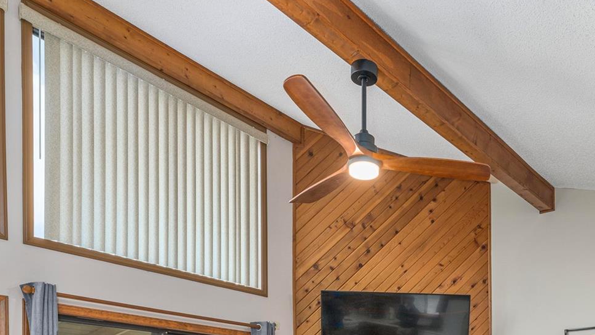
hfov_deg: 60.7
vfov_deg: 31.4
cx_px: 408
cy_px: 405
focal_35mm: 31
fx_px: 489
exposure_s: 1/100
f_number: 7.1
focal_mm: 14
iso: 320
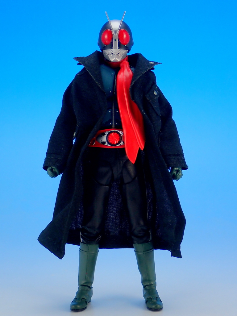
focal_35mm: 77
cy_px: 158
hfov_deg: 19.1
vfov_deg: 25.3
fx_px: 703
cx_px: 118
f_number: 4.1
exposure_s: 1/20
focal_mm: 13.65
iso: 100
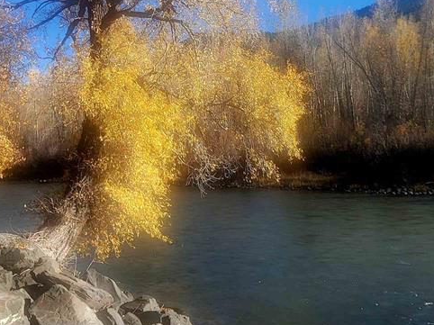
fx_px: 639
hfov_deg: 36.8
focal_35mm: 51
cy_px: 105
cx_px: 121
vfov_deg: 28.3
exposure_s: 1/455
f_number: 1.8
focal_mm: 6.7
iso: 16
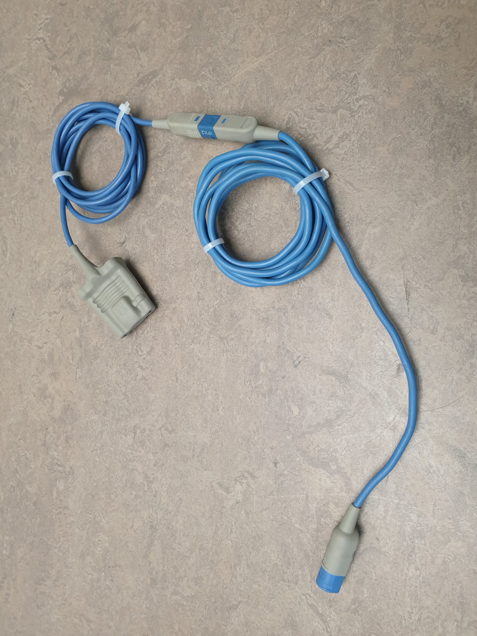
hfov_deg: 53.1
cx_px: 238
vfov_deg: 67.3
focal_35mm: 26
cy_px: 318
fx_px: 478
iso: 80
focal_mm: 4.3
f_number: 2.4
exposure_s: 1/50
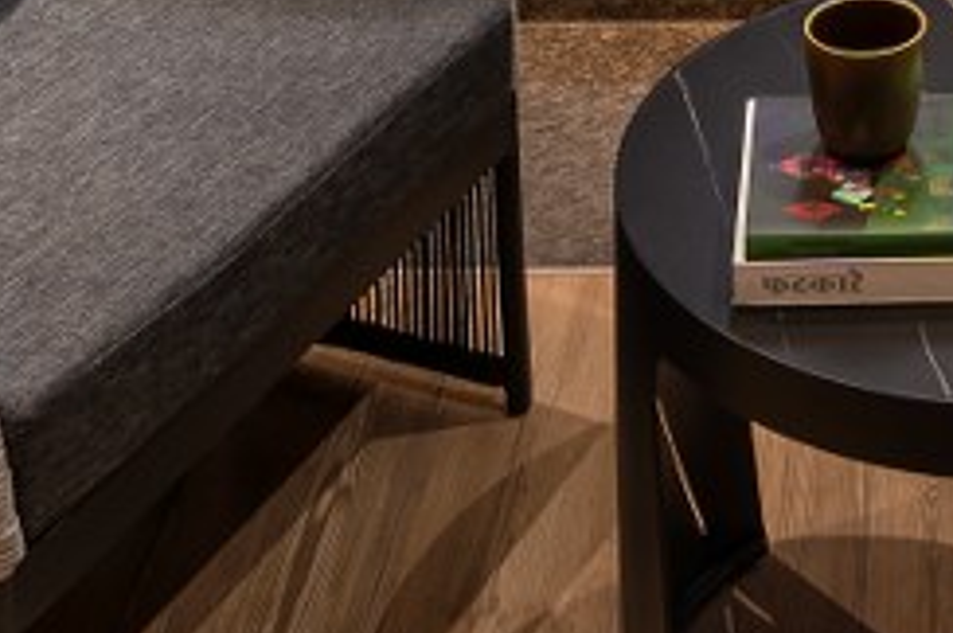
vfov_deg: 13.3
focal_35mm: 84
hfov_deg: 23.2
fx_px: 2221
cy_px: -733
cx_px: 969
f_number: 8
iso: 200
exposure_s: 1/4
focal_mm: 16
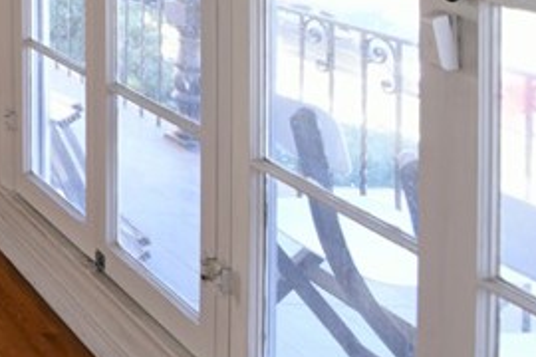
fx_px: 789
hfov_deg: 21.4
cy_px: -185
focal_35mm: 53
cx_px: -459
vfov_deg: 21.3
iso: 125
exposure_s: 1/4
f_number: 8
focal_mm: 14
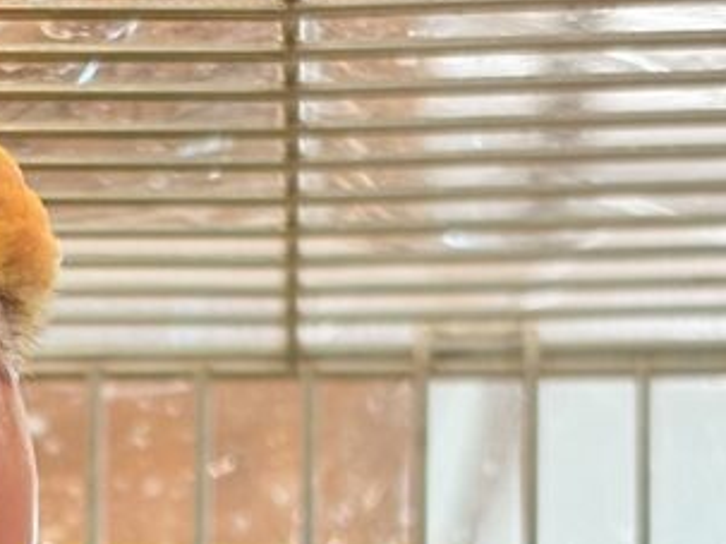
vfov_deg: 7.1
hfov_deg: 9.5
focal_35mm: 206
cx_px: -132
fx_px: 4319
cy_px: 853
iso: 50
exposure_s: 1/100
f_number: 1.6
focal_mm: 5.96
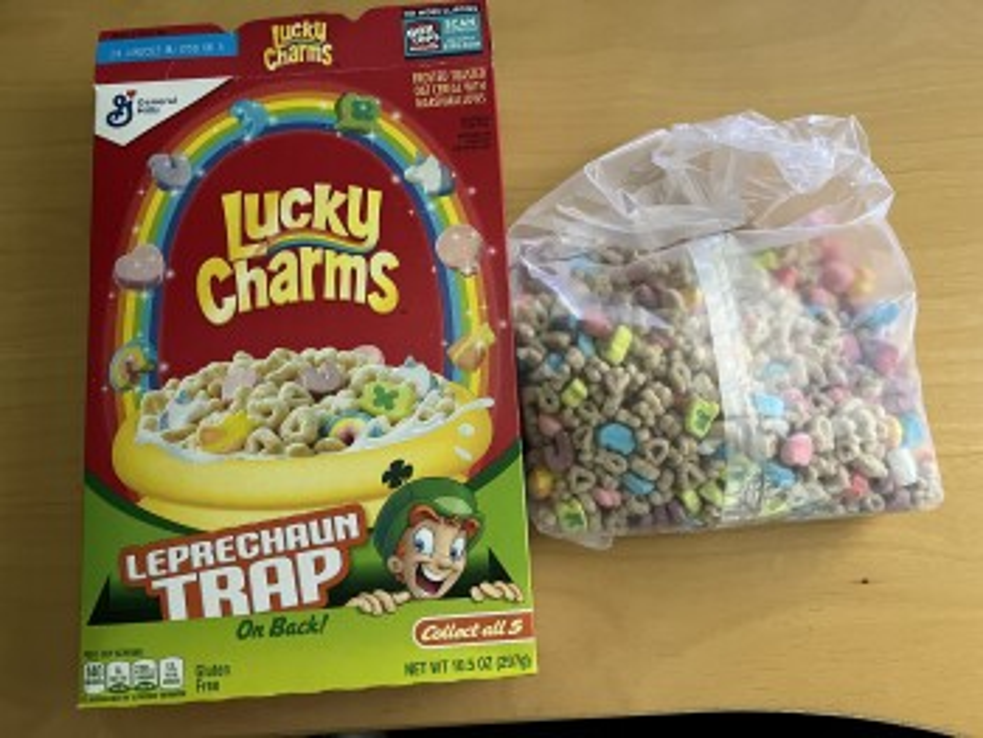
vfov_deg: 53.1
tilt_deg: -79.8
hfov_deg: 67.3
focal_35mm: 26
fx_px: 739
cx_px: 492
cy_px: 369
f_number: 1.6
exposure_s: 1/47
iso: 500
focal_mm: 5.1
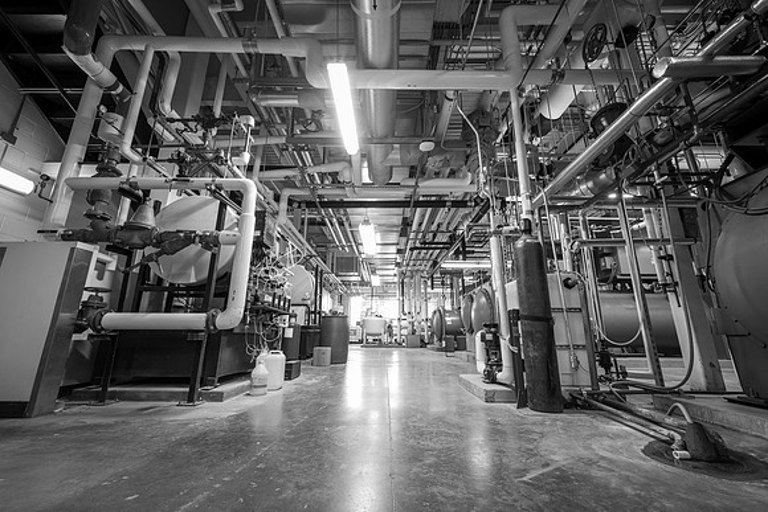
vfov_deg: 80.1
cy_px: 256
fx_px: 305
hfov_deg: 103.1
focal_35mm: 14
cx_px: 384
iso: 100
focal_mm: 14
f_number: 11
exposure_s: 2.5
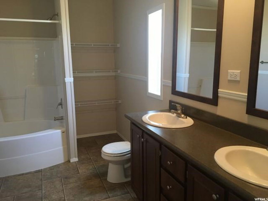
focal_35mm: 29
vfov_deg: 48.2
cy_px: 100
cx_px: 134
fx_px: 225
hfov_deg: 61.7
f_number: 2.2
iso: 160
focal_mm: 4.15
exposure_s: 1/30
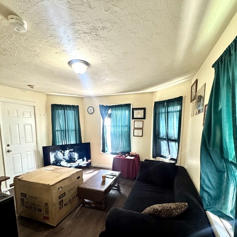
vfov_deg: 83.0
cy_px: 142
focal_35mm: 17
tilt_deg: -7.0
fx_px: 132
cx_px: 117
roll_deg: -0.4
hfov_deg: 84.0
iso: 400
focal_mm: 2.22
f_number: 2.2
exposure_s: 1/60
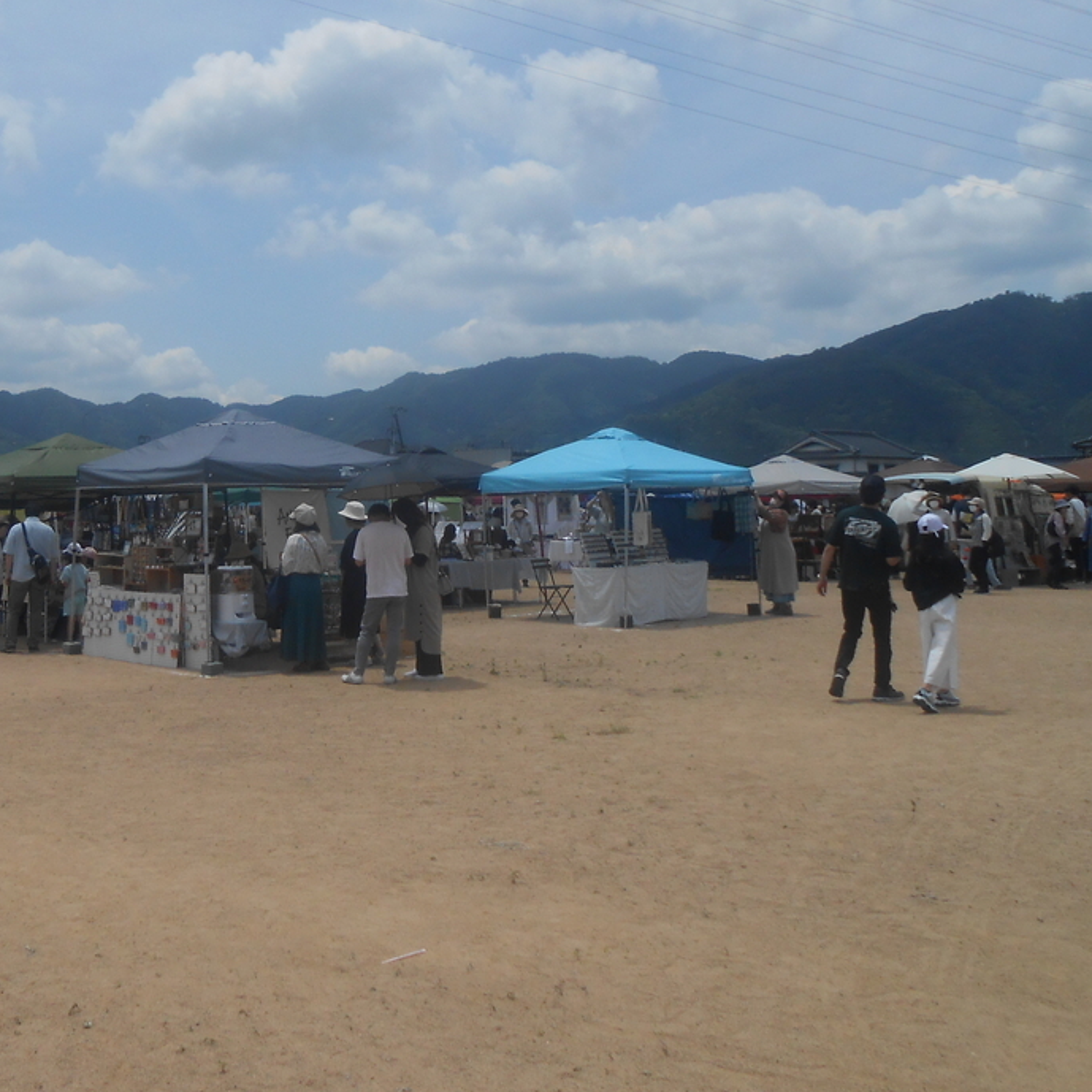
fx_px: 1428
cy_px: 385
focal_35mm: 40
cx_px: 276
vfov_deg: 41.4
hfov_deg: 40.7
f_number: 11.5
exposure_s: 1/250
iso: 100
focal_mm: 4.6
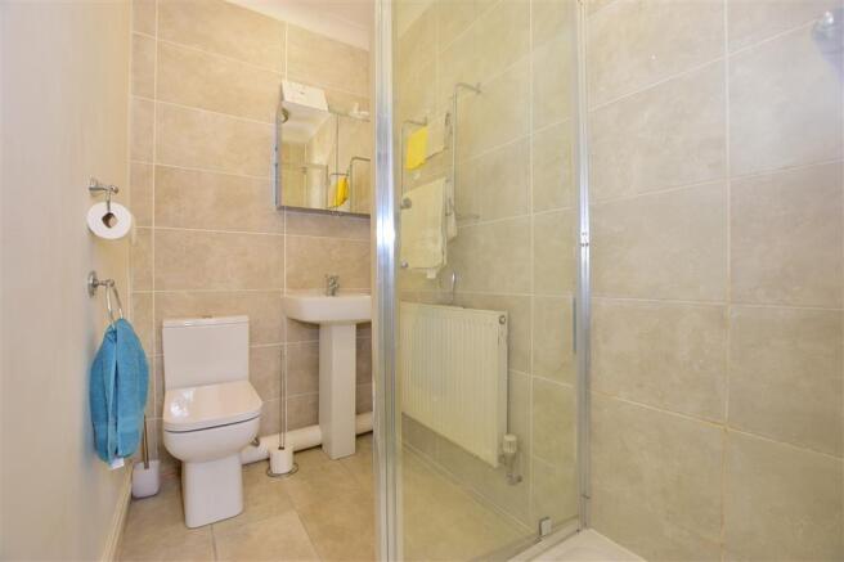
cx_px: 422
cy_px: 281
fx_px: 352
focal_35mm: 15
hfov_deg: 100.4
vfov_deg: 77.3
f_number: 5.6
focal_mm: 10
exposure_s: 1/13
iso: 400
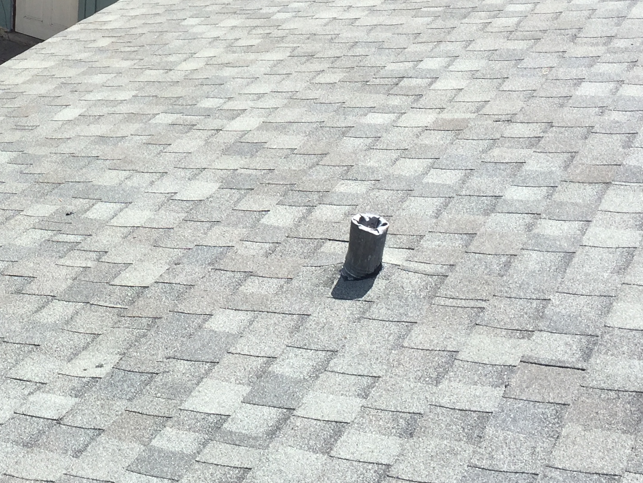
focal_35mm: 66
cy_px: -9
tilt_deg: -20.3
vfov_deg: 21.4
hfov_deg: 28.7
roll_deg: -4.0
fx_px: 1226
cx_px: 119
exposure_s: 1/879
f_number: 2.2
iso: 32
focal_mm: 4.15
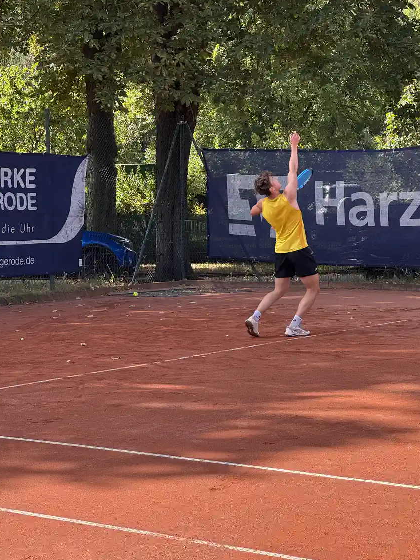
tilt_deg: -3.8
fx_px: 1327
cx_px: 218
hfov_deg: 18.0
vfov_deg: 23.8
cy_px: 284
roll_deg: -0.5
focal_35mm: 82
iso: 25
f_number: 2.8
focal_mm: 9
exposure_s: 1/125
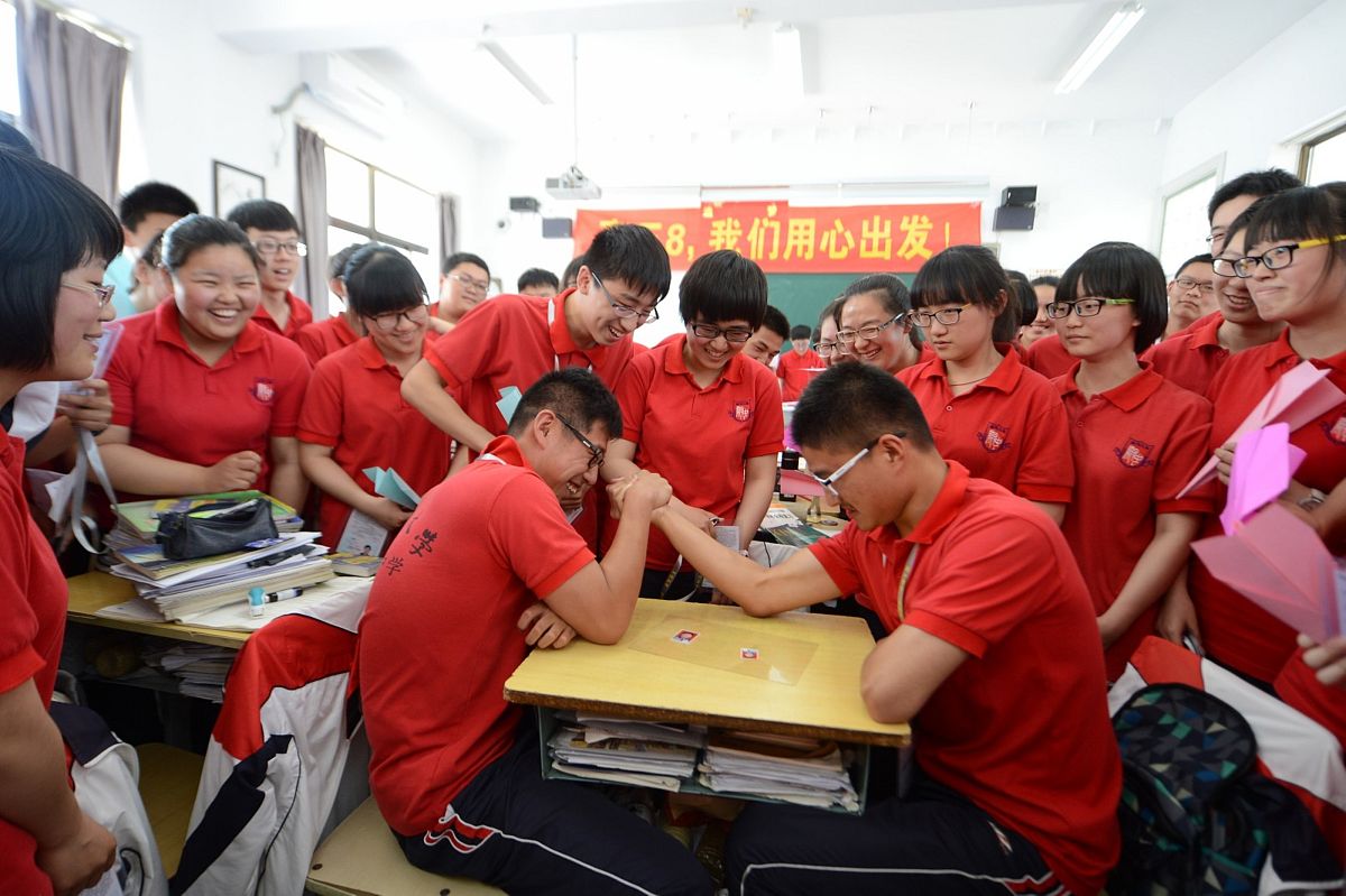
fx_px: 673
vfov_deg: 67.3
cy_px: 448
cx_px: 673
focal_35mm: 18
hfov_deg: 90.0
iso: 800
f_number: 2.8
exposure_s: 1/125
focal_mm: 18
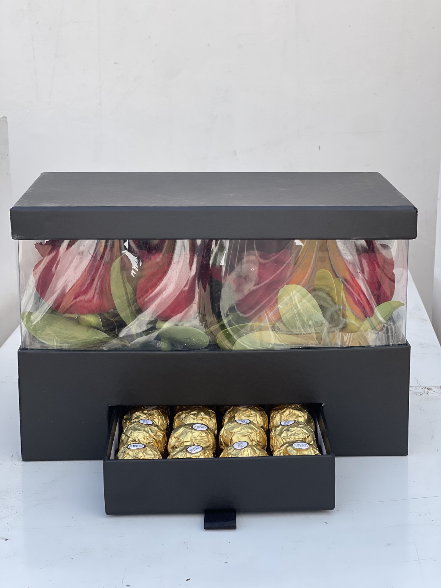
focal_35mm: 64
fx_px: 1087
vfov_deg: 30.3
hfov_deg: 22.9
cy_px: 294
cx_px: 220
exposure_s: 1/727
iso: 20
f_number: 2.2
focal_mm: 7.5
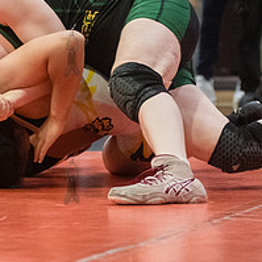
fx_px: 2295
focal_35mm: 268
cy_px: 88
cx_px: 95
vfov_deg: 6.5
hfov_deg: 6.5
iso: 8000
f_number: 3.5
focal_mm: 80
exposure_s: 1/400
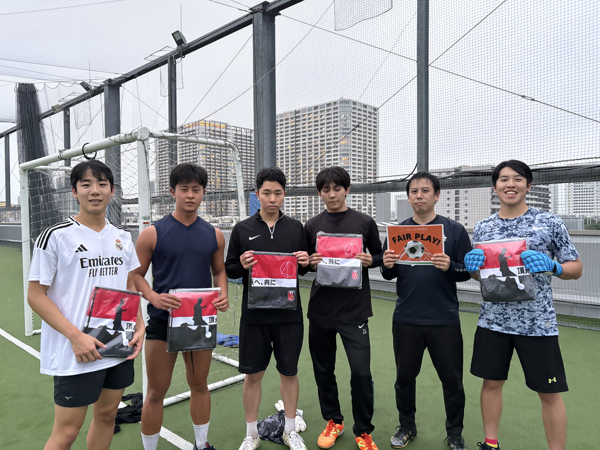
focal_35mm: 26
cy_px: 225
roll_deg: +0.9
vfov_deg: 53.1
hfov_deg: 67.3
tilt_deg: -0.5
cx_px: 300
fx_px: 451
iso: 500
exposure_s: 1/60
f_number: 1.6
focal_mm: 5.96
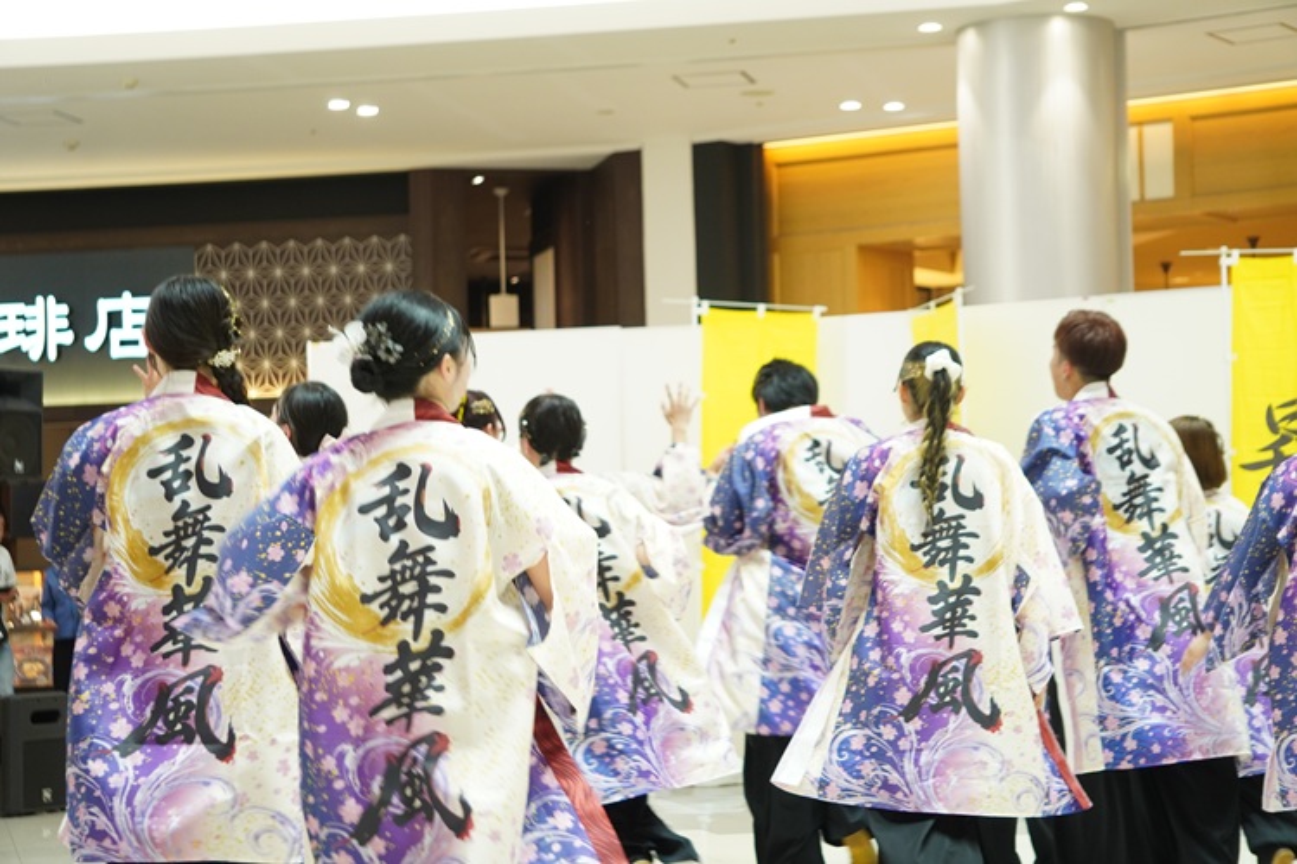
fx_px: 2972
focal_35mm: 82
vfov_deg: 16.6
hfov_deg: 24.6
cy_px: 432
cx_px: 648
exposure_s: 1/80
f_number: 4.5
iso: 800
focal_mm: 55
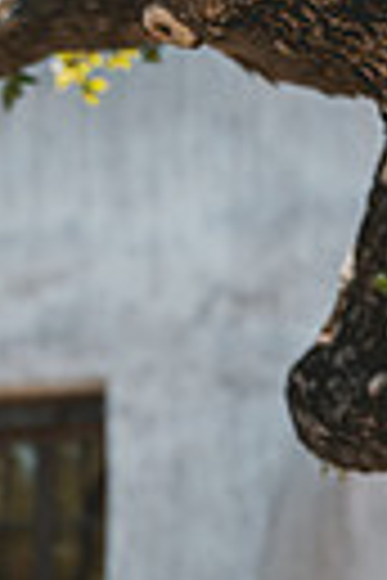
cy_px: 967
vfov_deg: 10.2
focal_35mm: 192
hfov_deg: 7.0
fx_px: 3096
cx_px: -272
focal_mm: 55
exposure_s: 1/800
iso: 160
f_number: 2.8
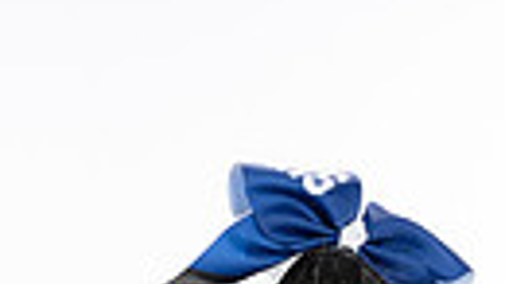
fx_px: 1847
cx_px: 163
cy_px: 848
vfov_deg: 7.7
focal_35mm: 138
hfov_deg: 15.5
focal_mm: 38
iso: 1250
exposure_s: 1/250
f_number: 9
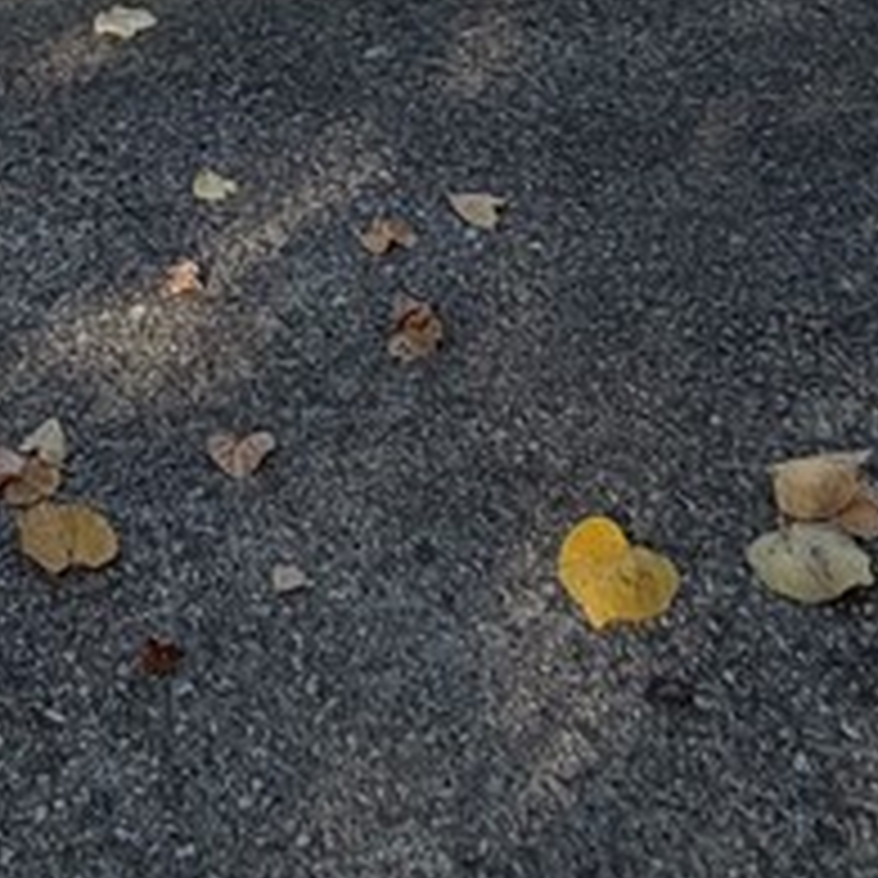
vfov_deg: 18.5
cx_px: -23
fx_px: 1865
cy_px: -824
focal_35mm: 65
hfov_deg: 25.1
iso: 40
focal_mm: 2.22
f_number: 2.2
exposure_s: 1/770
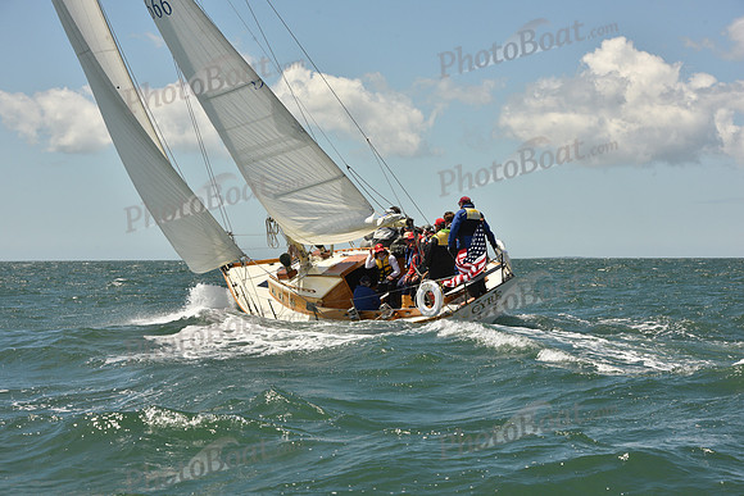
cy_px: 248
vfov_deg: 11.8
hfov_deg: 17.6
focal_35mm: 116
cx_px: 372
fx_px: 2398
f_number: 13
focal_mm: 116
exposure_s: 1/800
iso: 320
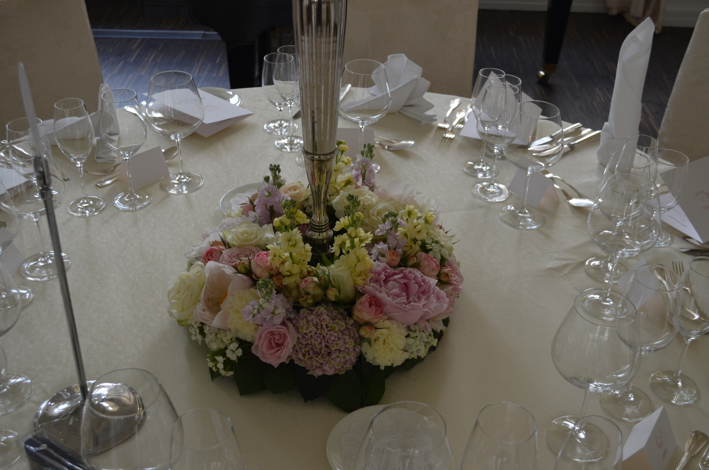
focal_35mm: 45
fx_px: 884
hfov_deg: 43.7
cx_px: 354
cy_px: 235
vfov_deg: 29.7
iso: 400
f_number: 5
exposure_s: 1/100
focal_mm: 30
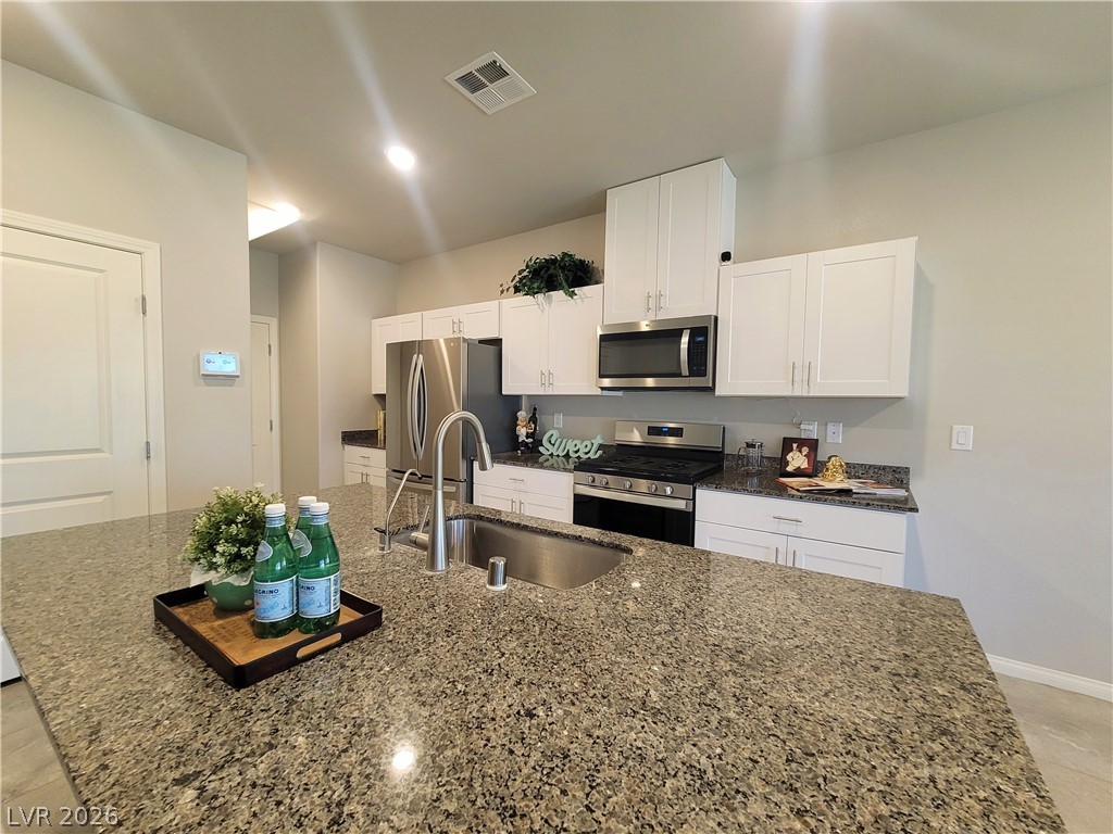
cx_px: 556
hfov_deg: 106.2
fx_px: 418
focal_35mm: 13
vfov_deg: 89.9
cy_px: 417
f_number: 2.2
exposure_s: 1/60.2
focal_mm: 2.2
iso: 320
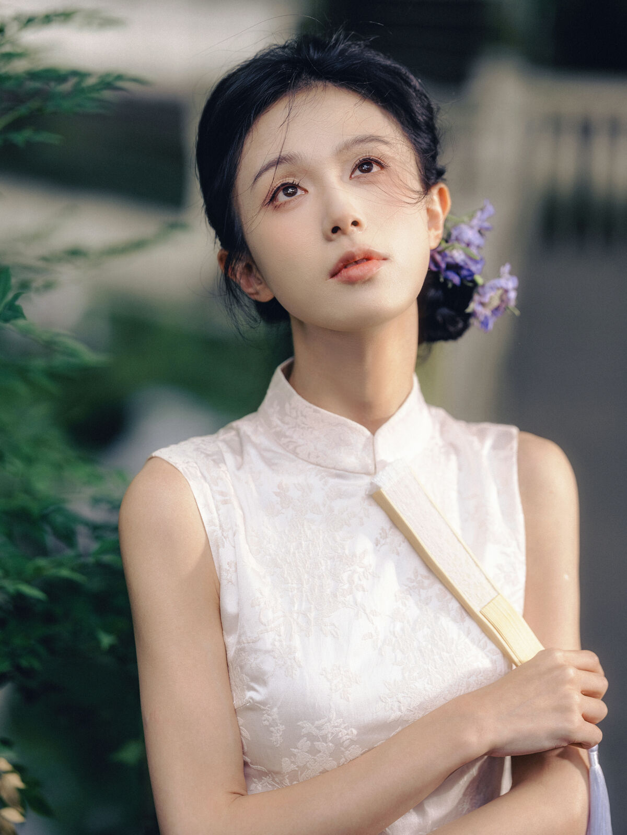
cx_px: 314
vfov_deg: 22.5
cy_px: 418
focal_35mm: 87
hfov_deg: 17.0
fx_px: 2101
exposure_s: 1/250
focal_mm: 110
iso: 320
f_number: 2.5
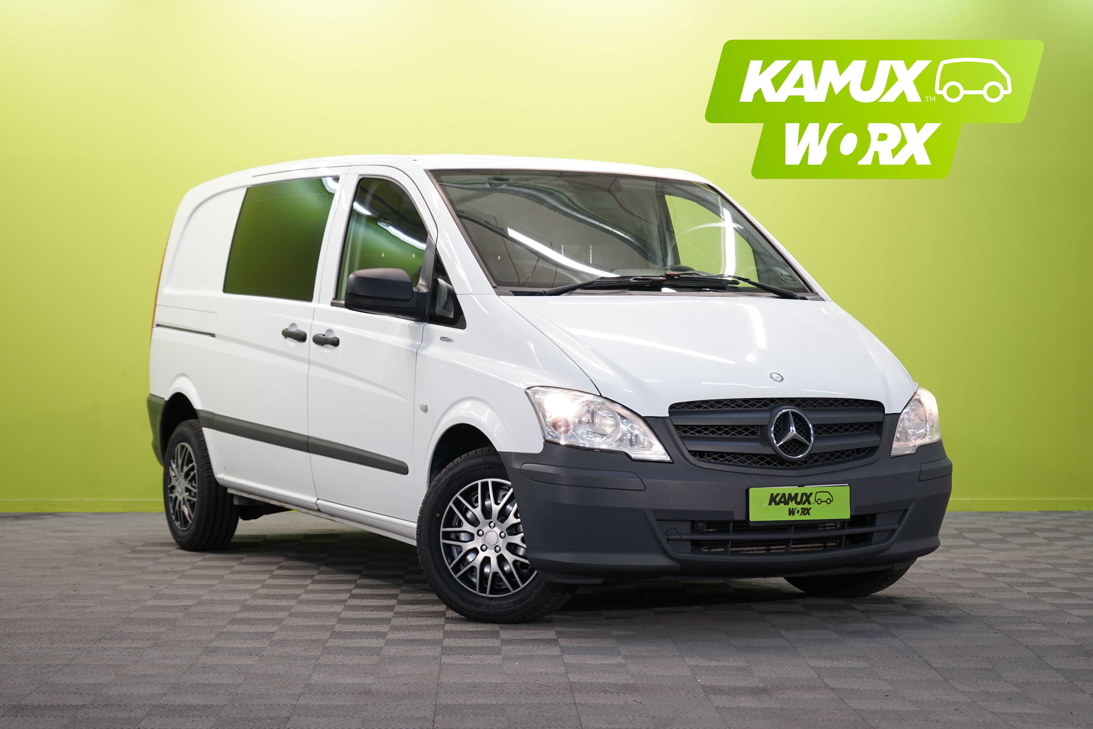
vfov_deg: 19.5
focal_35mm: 70
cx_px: 546
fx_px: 2125
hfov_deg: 28.8
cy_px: 364
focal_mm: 70
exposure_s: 1/25
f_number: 5.6
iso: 400
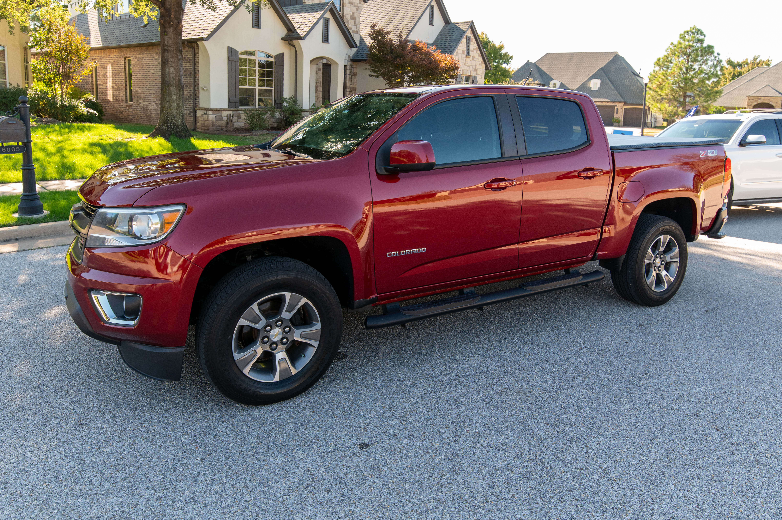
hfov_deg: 76.1
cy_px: 260
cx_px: 391
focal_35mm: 23
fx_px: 499
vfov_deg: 55.0
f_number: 6.3
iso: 1100
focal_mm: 23
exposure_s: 1/500
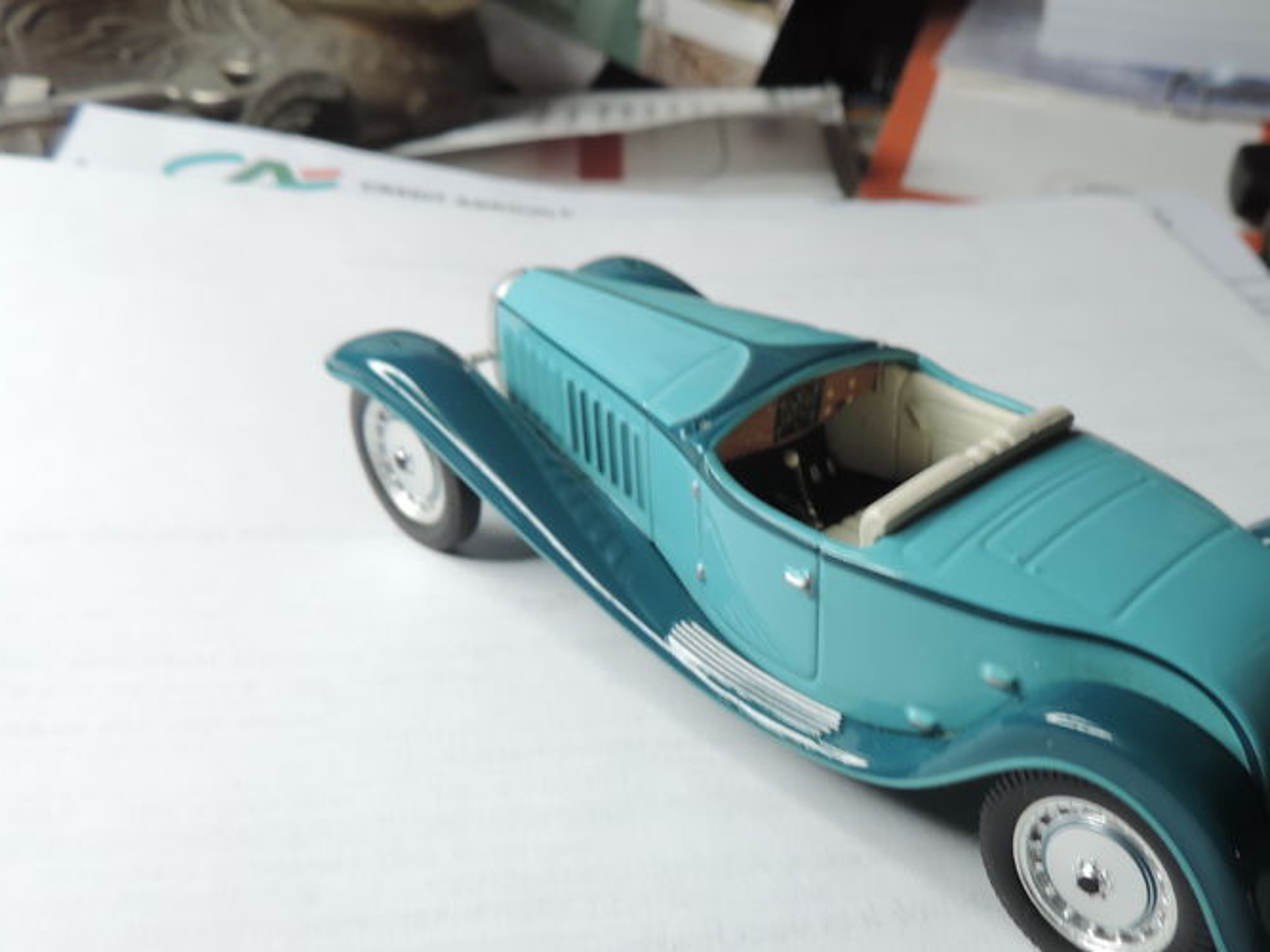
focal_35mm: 36
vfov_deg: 38.9
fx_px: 1321
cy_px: 684
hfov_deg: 50.3
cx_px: 866
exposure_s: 1/30
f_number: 3
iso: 110
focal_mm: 4.3
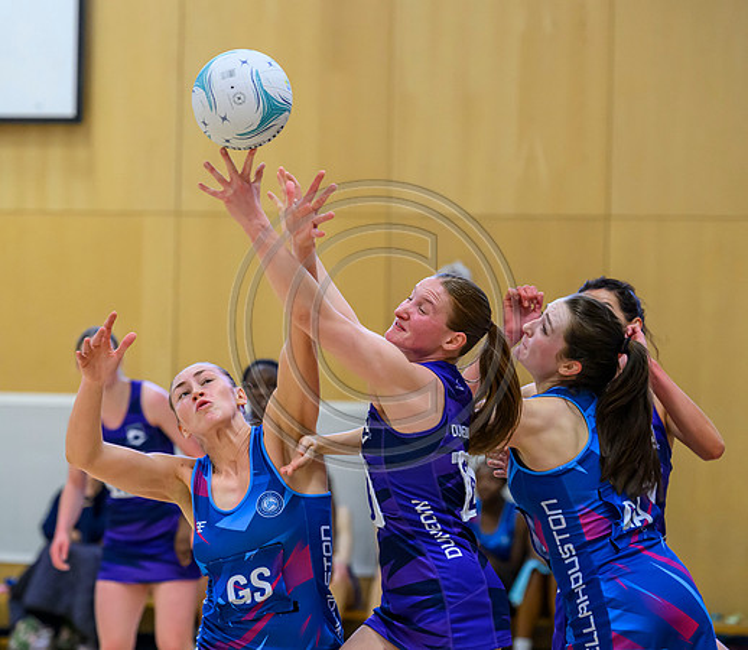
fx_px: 3546
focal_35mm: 155
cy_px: 344
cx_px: 334
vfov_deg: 10.5
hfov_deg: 12.0
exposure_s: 1/1000
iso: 4000
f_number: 3.2
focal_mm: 110
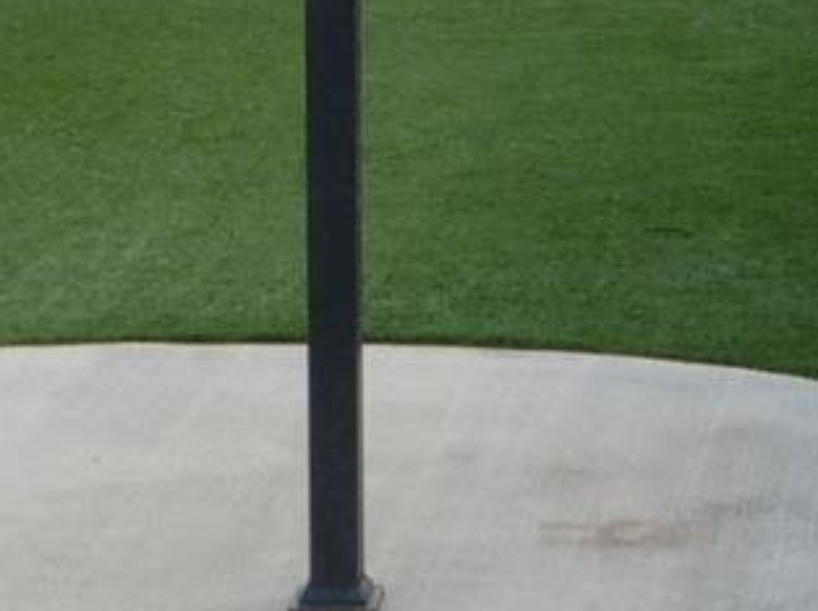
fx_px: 3399
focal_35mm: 144
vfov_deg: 10.2
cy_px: -47
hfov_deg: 13.7
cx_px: 452
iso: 100
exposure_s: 1/250
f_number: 4
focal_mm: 5.2
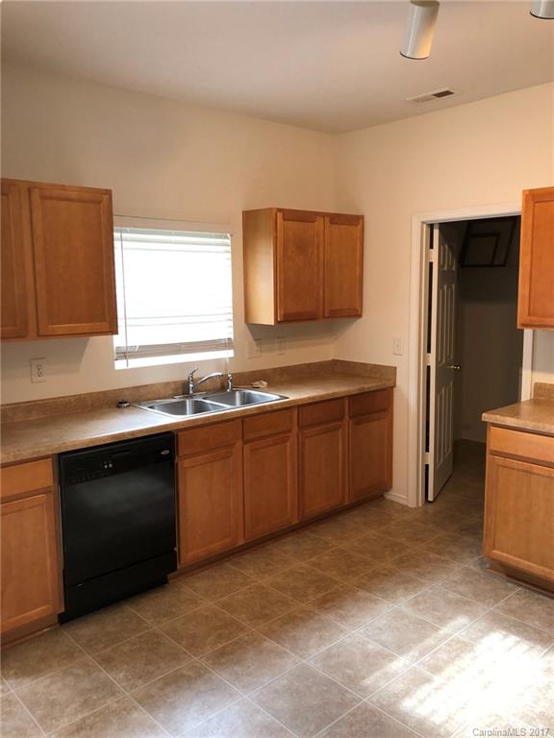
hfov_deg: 48.2
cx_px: 277
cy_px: 369
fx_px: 619
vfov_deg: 61.7
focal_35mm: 29
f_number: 1.8
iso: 160
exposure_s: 1/120
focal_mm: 3.99
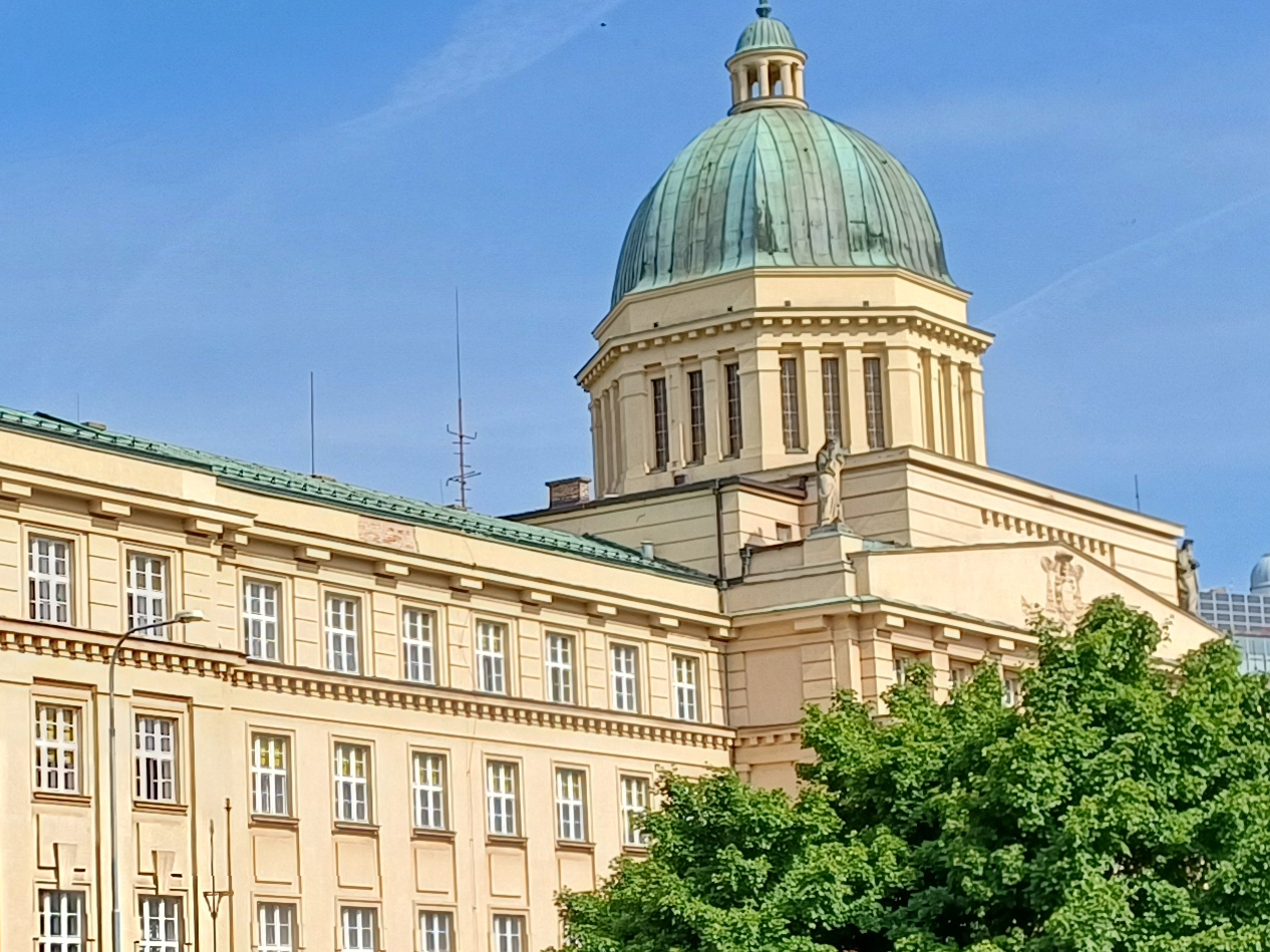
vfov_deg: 18.6
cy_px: 579
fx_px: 2898
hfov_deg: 24.3
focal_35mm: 79
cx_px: 223
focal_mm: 4.65
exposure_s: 1/1024
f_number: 1.8
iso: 50
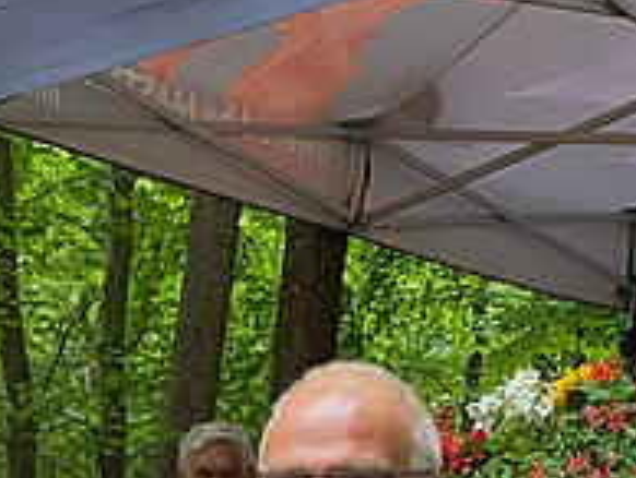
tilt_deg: -3.9
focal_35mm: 107
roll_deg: -1.1
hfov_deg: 18.3
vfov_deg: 12.7
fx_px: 1968
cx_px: 190
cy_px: 838
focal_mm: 4.25
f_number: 1.8
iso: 250
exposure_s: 1/50
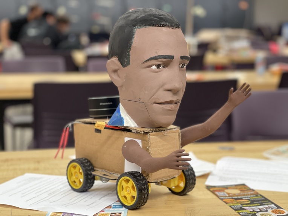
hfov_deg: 30.3
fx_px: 532
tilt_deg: -9.0
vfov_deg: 22.9
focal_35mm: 64
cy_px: 108
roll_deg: -0.5
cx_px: 144
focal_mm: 7.5
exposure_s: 1/40
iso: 200
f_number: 2.2
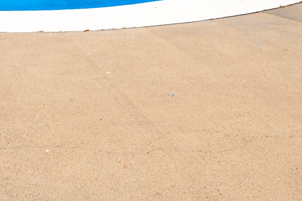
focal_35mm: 69
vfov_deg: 17.6
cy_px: -105
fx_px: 578
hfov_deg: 27.0
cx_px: -25
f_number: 14
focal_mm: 21
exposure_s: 1/200
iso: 125
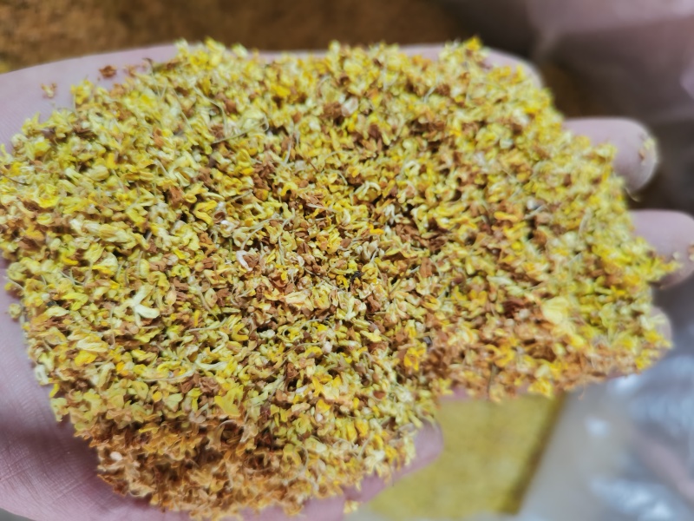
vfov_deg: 51.4
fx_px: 541
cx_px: 347
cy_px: 260
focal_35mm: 27
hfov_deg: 65.3
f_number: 1.8
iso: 80
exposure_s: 1/60
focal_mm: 5.58
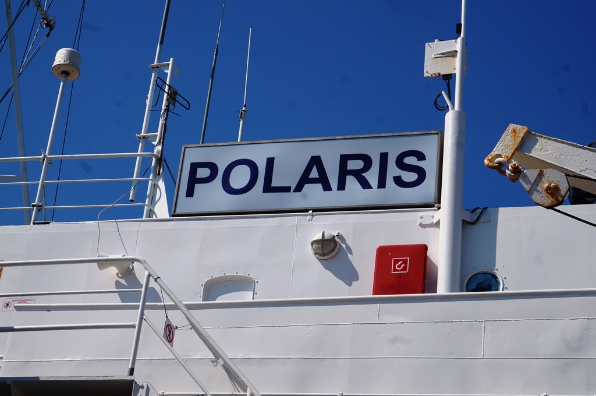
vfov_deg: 16.5
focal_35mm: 82
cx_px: 298
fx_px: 1364
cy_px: 198
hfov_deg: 24.6
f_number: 13
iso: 200
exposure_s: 1/640
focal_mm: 55
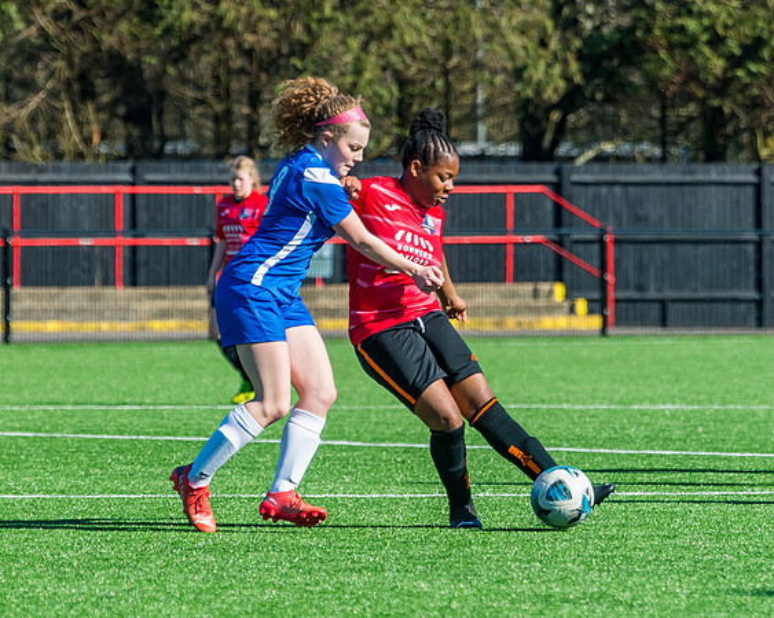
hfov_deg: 5.4
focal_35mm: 356
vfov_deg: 4.3
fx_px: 8153
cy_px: 409
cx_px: 273
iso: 400
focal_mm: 200
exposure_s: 1/1600
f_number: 5
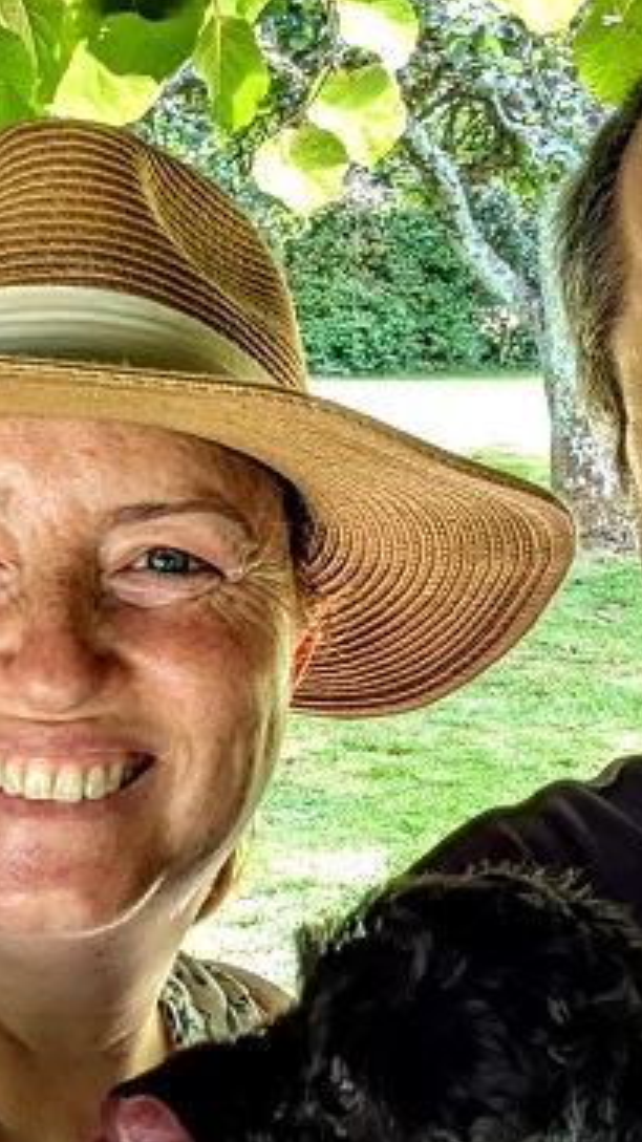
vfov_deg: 33.3
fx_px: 1908
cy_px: 560
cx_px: 343
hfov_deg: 19.1
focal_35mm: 63
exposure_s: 1/100
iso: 55
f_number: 2.2
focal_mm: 2.74
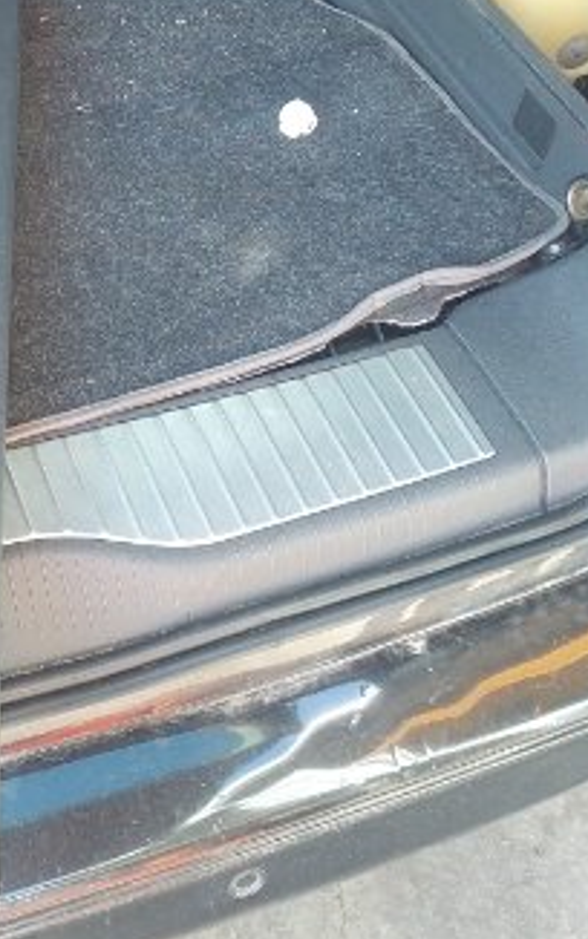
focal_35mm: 50
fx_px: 1281
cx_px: -75
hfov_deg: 24.0
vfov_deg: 39.6
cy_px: 282
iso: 250
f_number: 1.8
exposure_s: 1/100
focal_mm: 5.23
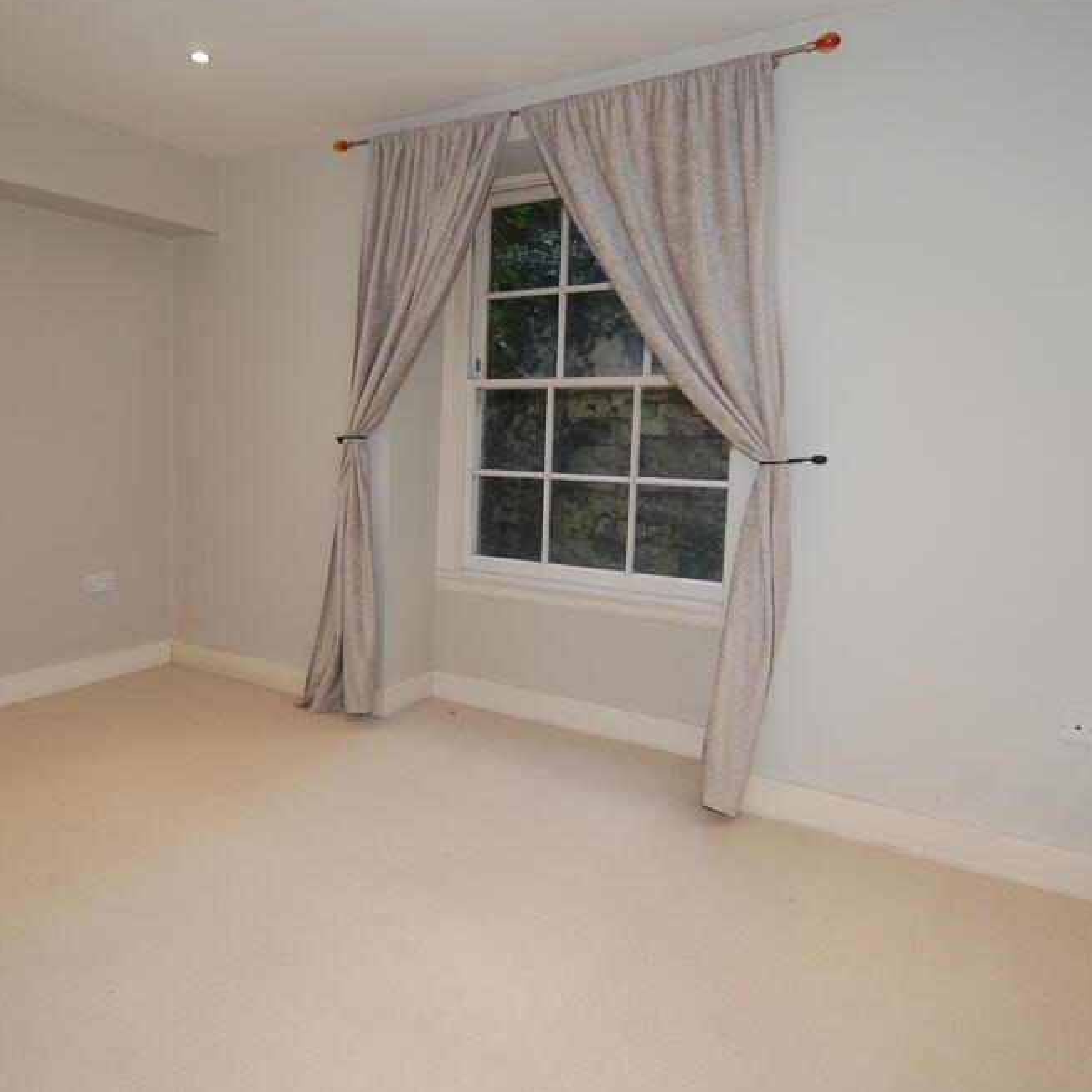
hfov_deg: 64.6
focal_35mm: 24
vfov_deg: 65.0
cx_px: 454
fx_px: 857
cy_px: 530
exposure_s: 1/60
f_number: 4
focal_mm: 12
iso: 400
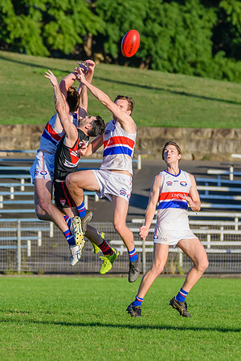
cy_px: 186
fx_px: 6541
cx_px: 125
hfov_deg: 2.1
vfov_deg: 3.2
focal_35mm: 651
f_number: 5.6
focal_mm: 280
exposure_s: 1/2000
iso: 800
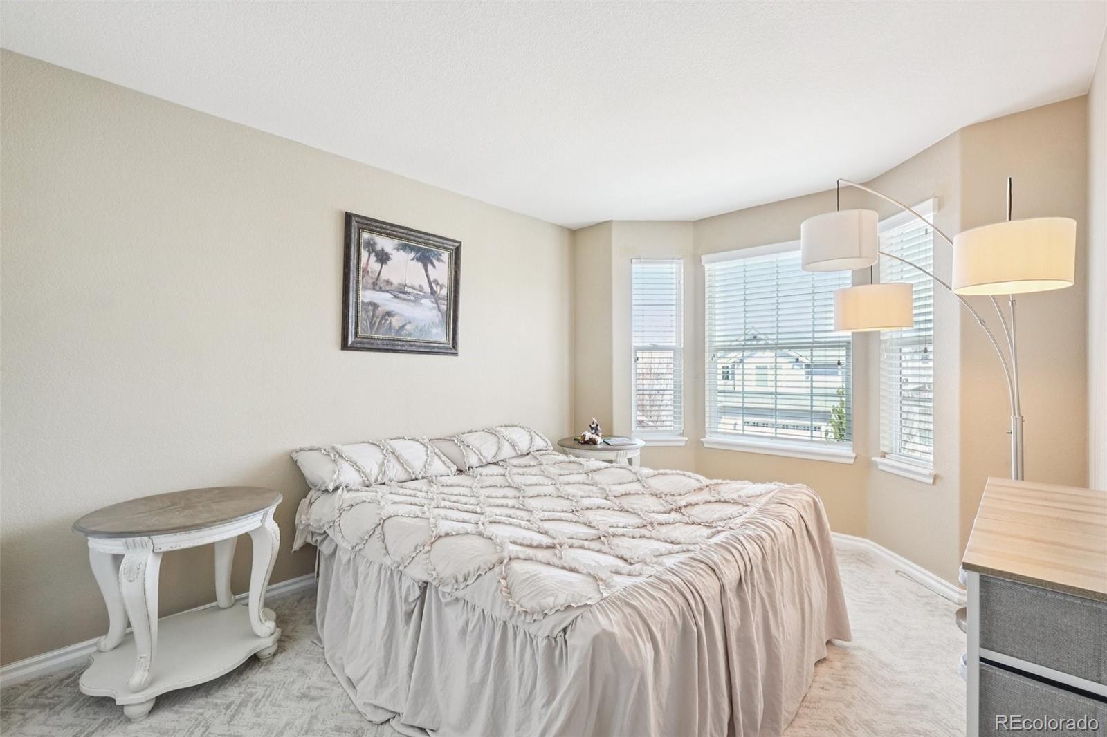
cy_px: 368
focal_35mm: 15
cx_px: 554
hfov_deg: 100.4
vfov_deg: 77.3
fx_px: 461
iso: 800
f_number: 8
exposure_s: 1/15
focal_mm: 10
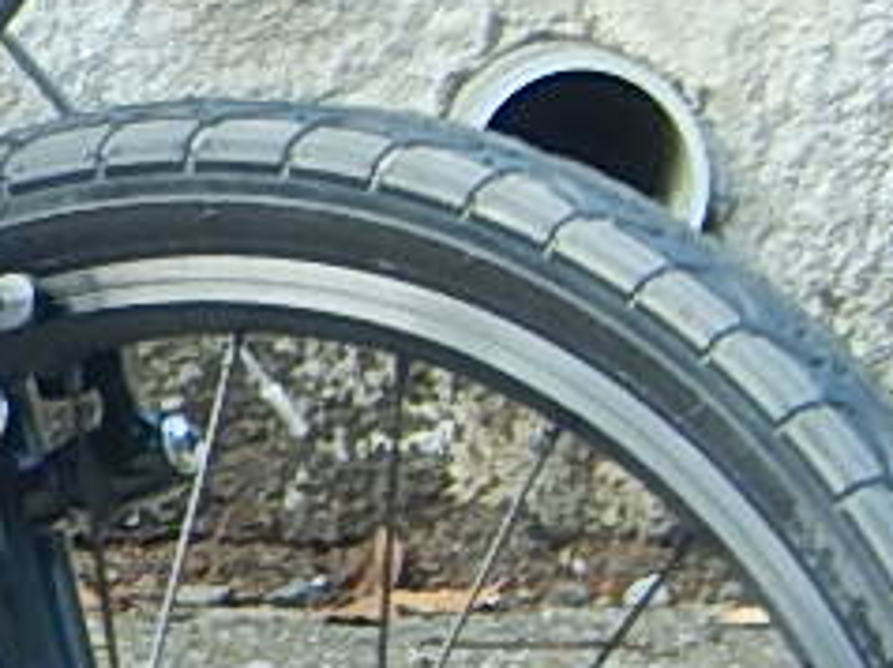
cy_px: 101
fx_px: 41492
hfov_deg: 1.2
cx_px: -1512
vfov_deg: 0.9
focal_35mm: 1610
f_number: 5.8
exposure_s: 1/40
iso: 125
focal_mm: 42.8
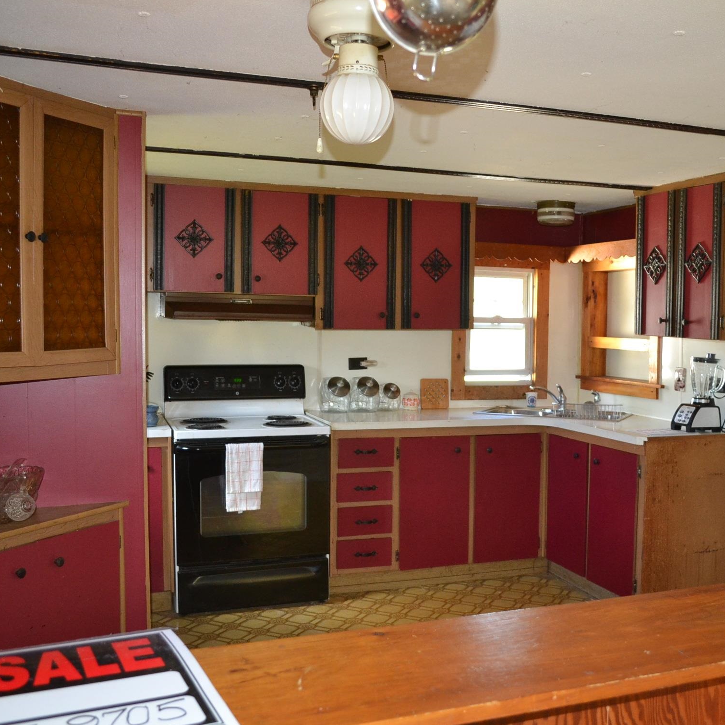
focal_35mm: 35
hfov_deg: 47.0
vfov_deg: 47.2
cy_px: 366
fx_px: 829
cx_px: 424
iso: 1000
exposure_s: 1/60
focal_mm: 18
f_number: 3.5
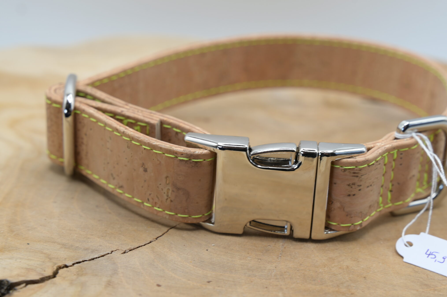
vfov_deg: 21.5
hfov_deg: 31.8
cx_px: 261
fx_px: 782
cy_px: 169
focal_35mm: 63
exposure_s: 1/50
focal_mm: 50
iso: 100
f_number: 6.3
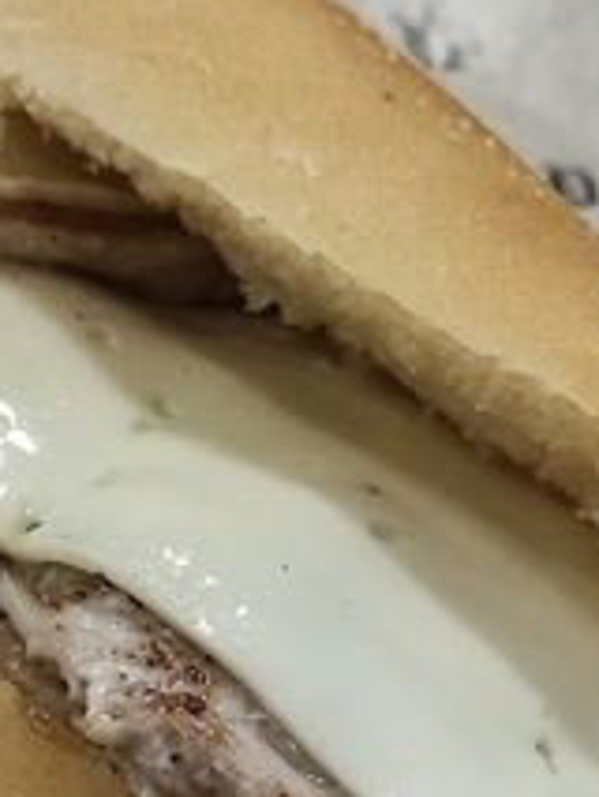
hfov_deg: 27.8
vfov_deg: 34.1
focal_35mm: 52
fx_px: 1199
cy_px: 763
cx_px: 416
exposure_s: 1/50
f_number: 1.79
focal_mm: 4.71
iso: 542
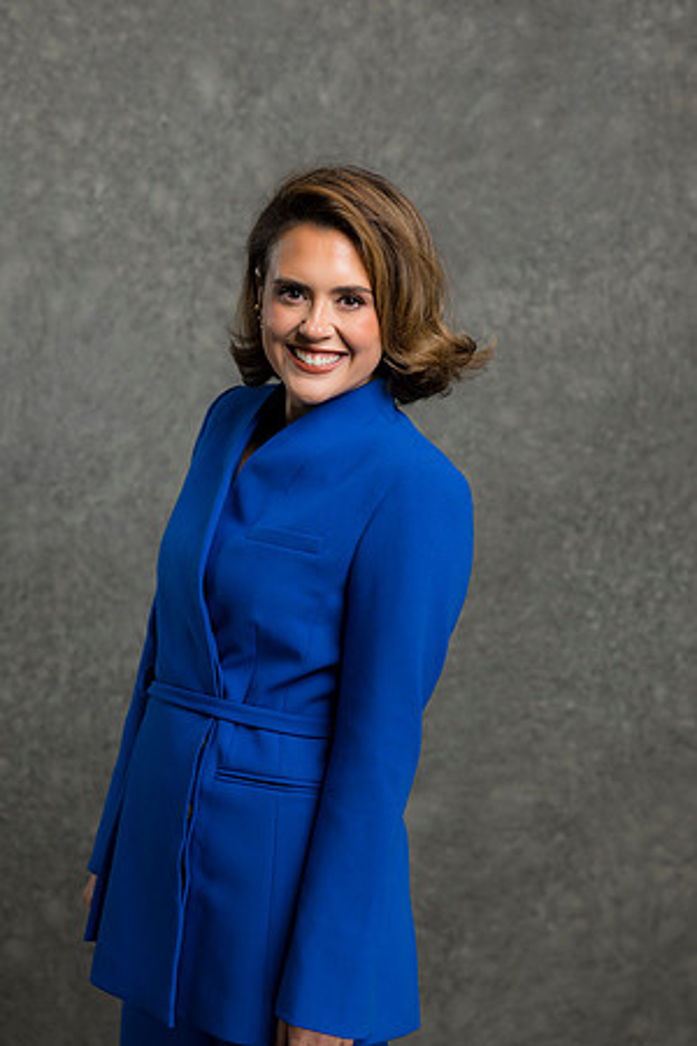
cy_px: 523
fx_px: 2468
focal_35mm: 85
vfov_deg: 23.9
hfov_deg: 16.1
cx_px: 348
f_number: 5
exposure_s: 1/200
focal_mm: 85
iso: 125
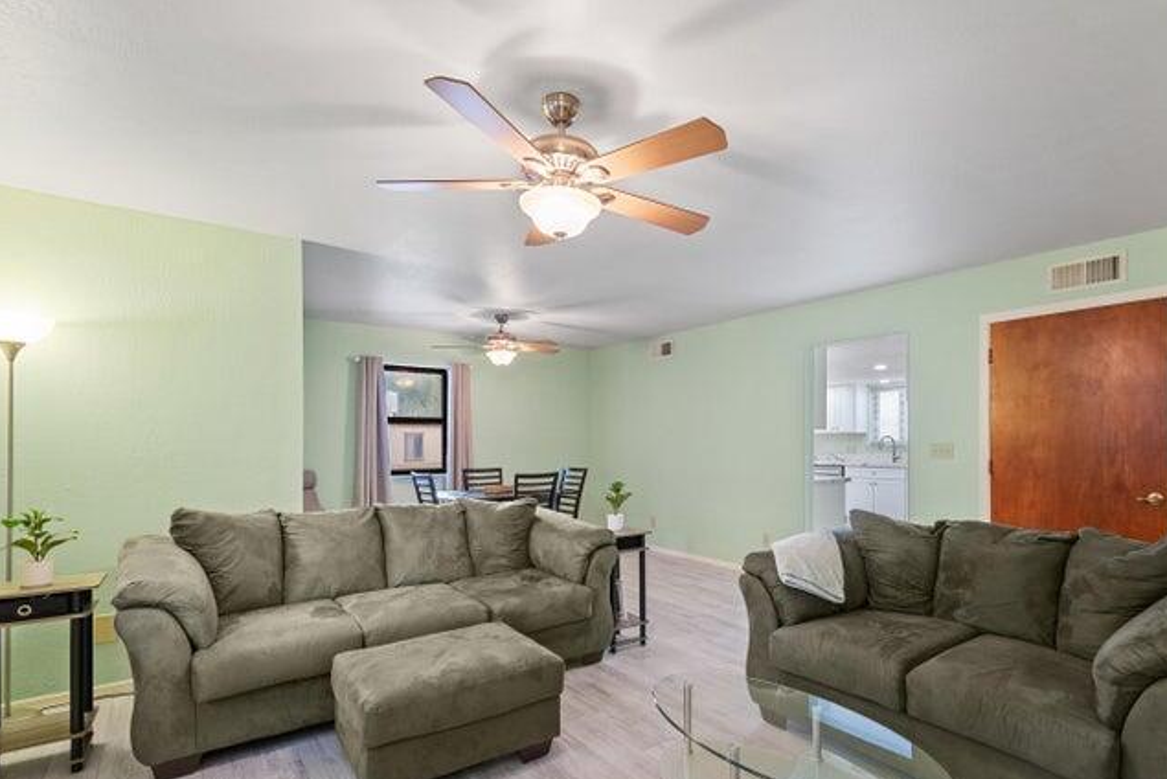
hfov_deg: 92.9
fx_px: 551
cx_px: 643
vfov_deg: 70.4
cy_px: 410
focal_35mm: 17
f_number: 8
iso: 640
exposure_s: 1/1.67
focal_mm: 10
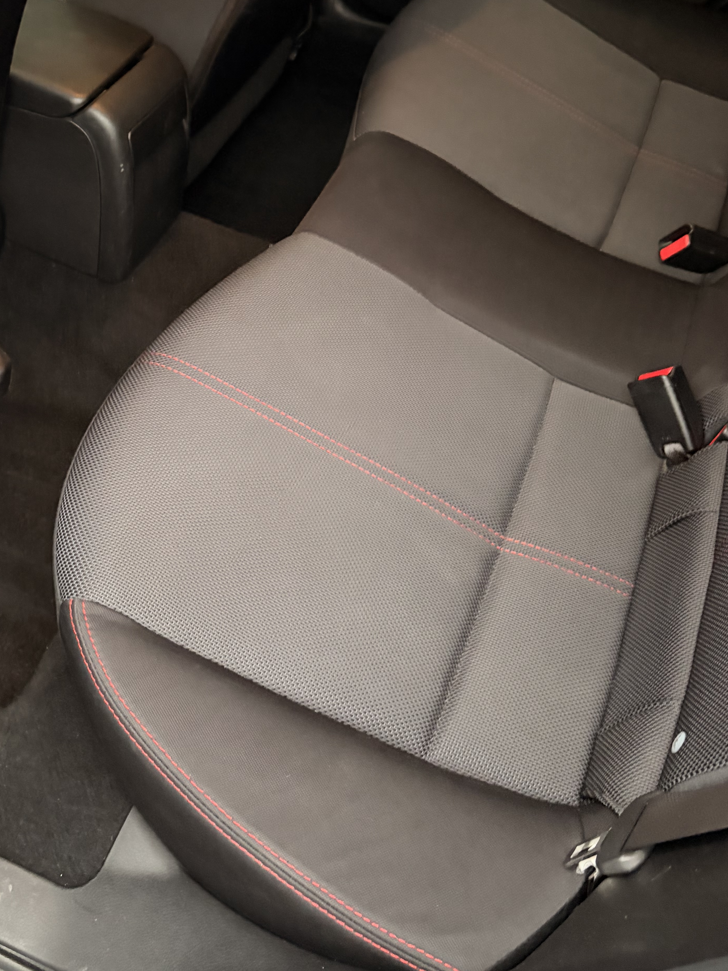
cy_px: 331
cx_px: 288
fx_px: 1122
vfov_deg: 46.1
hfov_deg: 35.8
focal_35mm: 40
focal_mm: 5.96
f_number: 1.6
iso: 1000
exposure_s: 1/30
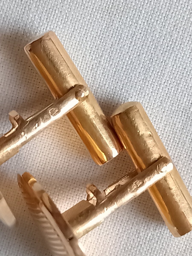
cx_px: 96
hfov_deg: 17.0
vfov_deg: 22.5
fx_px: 643
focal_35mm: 87
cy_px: 128
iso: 1349
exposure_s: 1/17.1
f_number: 1.8
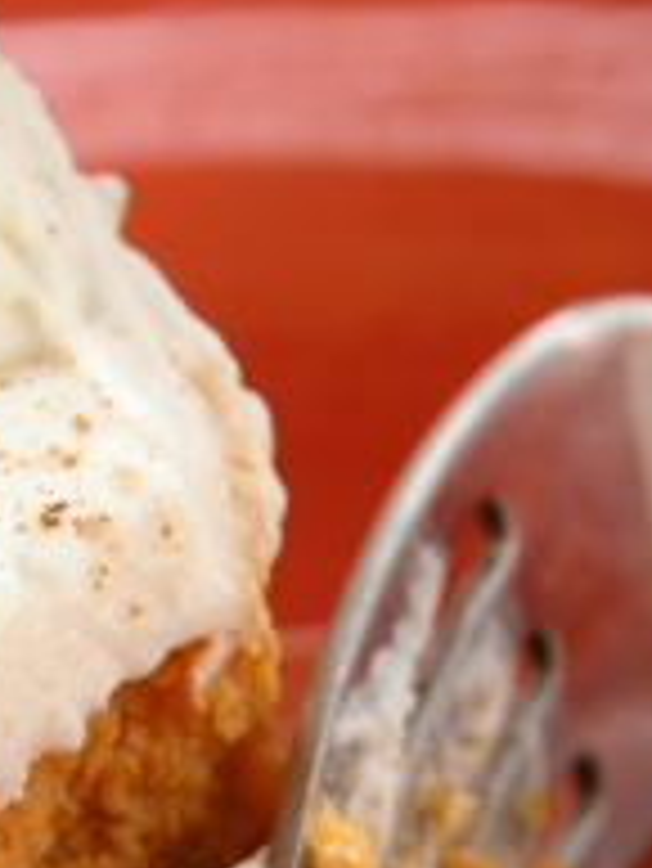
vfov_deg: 5.9
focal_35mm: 333
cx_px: 175
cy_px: 810
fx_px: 8354
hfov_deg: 4.5
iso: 100
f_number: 3.9
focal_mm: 41.1
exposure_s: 1/97.6
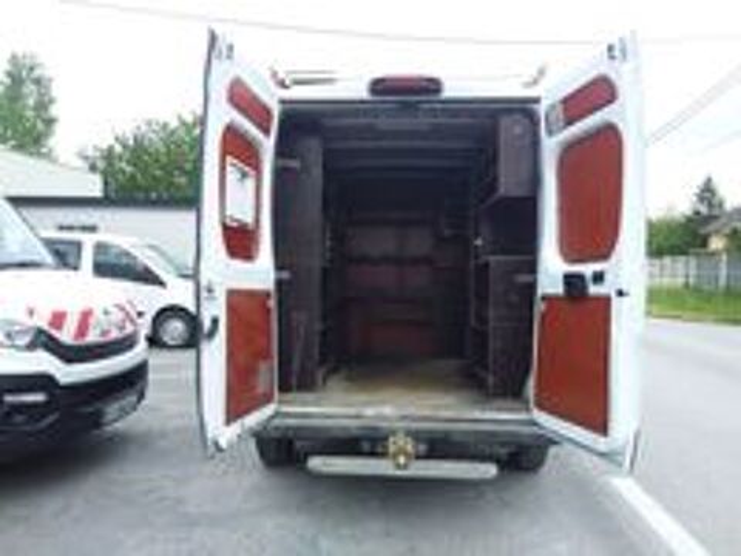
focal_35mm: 28
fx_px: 599
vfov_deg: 49.7
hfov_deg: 63.4
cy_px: 278
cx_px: 370
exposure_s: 1/449
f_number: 1.9
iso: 40
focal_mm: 2.91
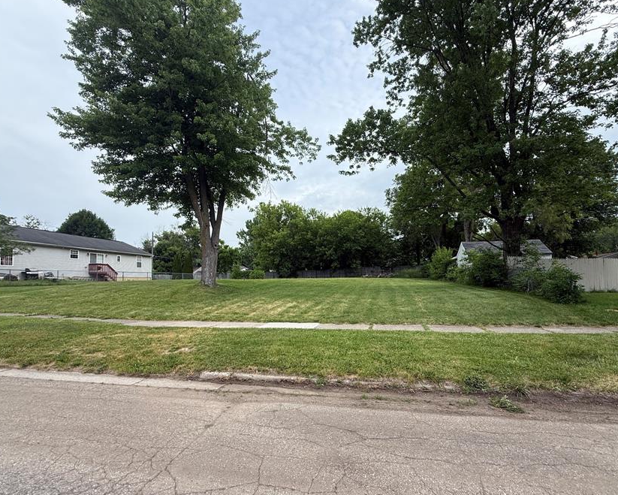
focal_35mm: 17
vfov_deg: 76.9
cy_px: 267
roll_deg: +0.8
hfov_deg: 89.5
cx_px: 326
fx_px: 311
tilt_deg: +2.1
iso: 64
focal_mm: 2.22
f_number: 2.2
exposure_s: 1/535
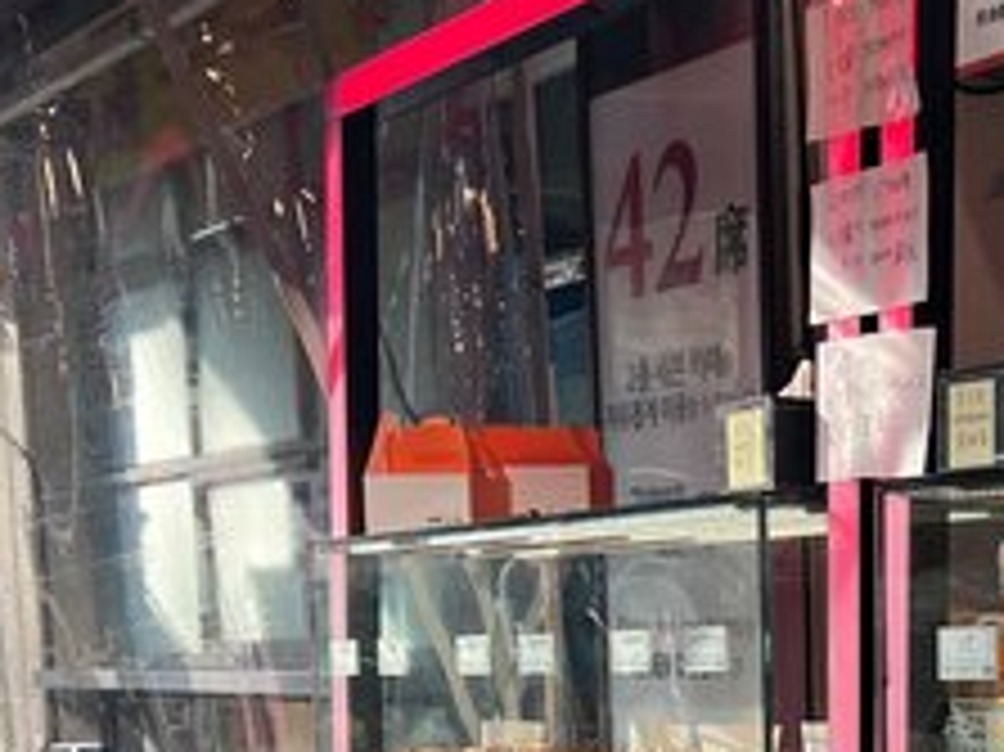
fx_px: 2435
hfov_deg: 22.2
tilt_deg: -7.9
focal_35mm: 84
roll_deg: +0.2
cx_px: 1054
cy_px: 1022
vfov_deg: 16.4
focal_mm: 5.7
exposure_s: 1/902
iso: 50
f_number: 1.5
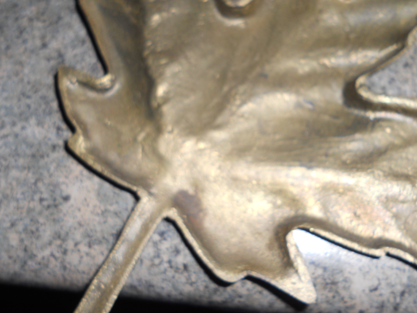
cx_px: 234
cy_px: 107
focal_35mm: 48
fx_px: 578
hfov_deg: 39.6
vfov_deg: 30.1
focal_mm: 5.8
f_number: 8.8
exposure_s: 1/25
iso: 80
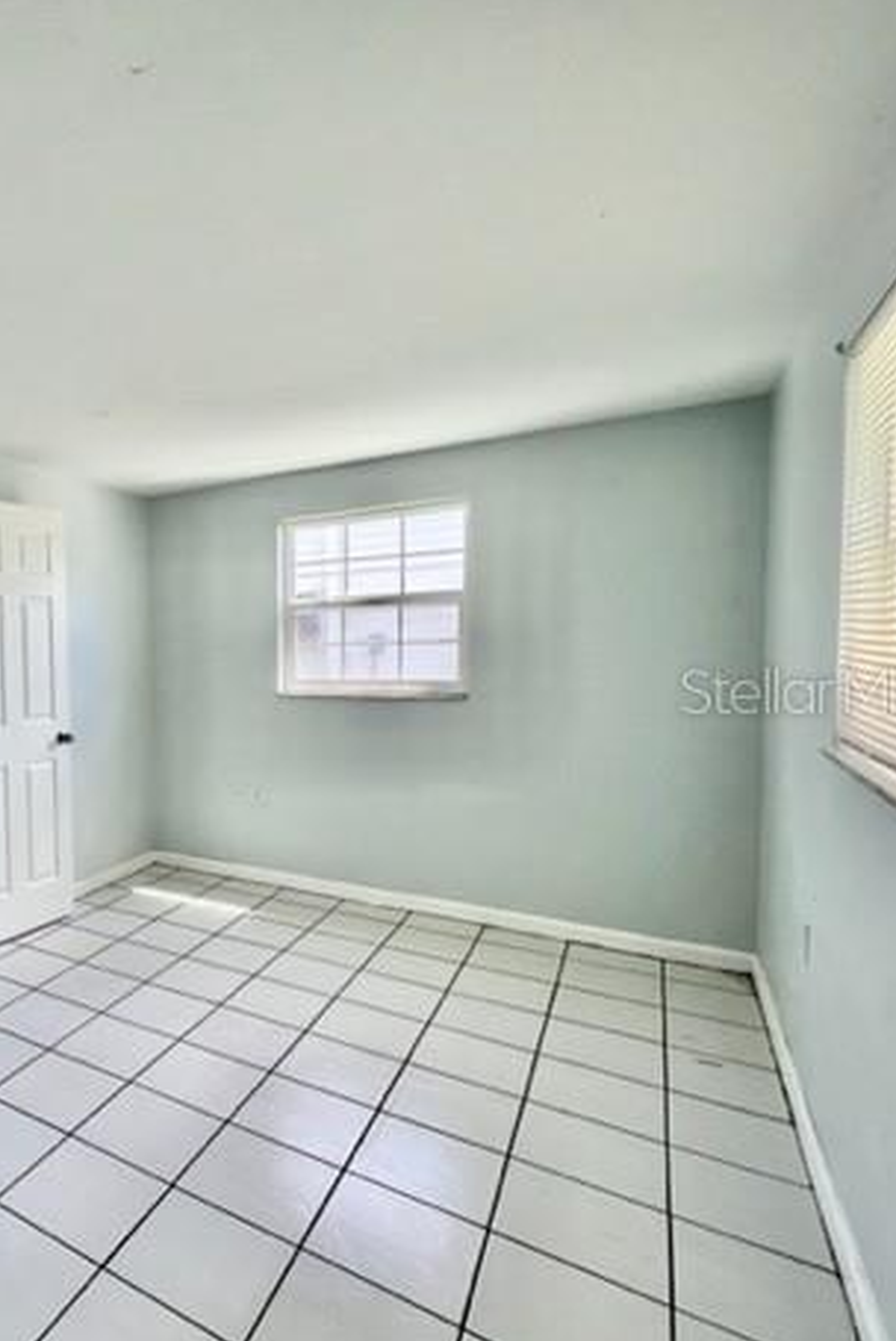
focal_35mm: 19
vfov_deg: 86.8
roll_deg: +1.8
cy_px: 690
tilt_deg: -4.0
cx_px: 15
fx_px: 708
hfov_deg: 52.4
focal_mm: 1.57
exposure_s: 1/122
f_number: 1.8
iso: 50
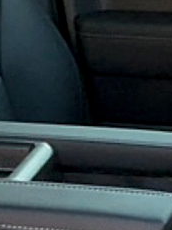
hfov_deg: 7.1
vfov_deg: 9.3
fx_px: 1387
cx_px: 26
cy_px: 279
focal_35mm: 209
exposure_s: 1/120
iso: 50
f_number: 1.8
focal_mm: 3
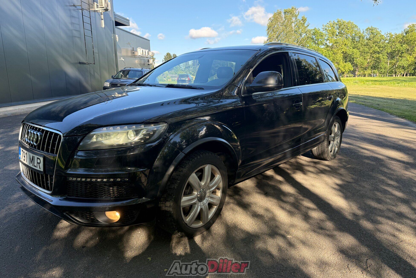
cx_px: 208
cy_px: 141
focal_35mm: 25
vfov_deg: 51.3
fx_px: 289
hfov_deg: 71.5
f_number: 1.78
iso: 100
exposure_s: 1/708
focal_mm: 6.76
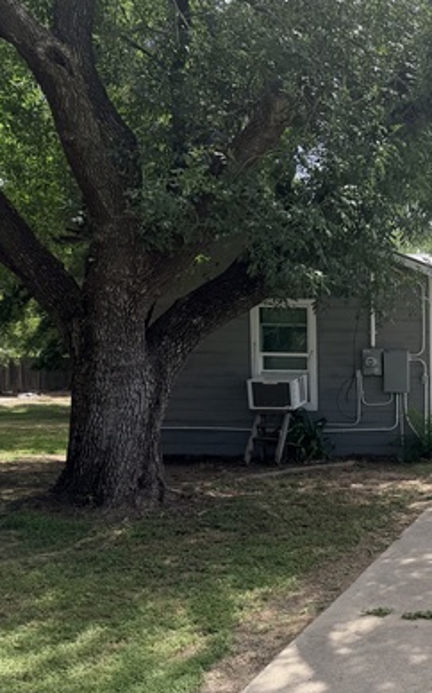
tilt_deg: -5.1
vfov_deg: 47.0
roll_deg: +0.6
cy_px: 414
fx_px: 792
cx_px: 561
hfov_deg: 26.1
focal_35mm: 42
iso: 100
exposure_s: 1/4673
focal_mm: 6.76
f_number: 1.78
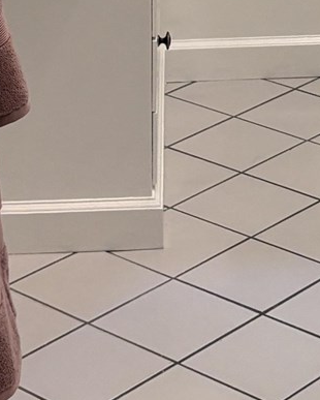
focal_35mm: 151
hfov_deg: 10.1
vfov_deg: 11.7
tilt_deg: -7.4
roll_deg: -0.1
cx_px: 358
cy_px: -342
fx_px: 1786
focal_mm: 5.96
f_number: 1.6
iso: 80
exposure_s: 1/60
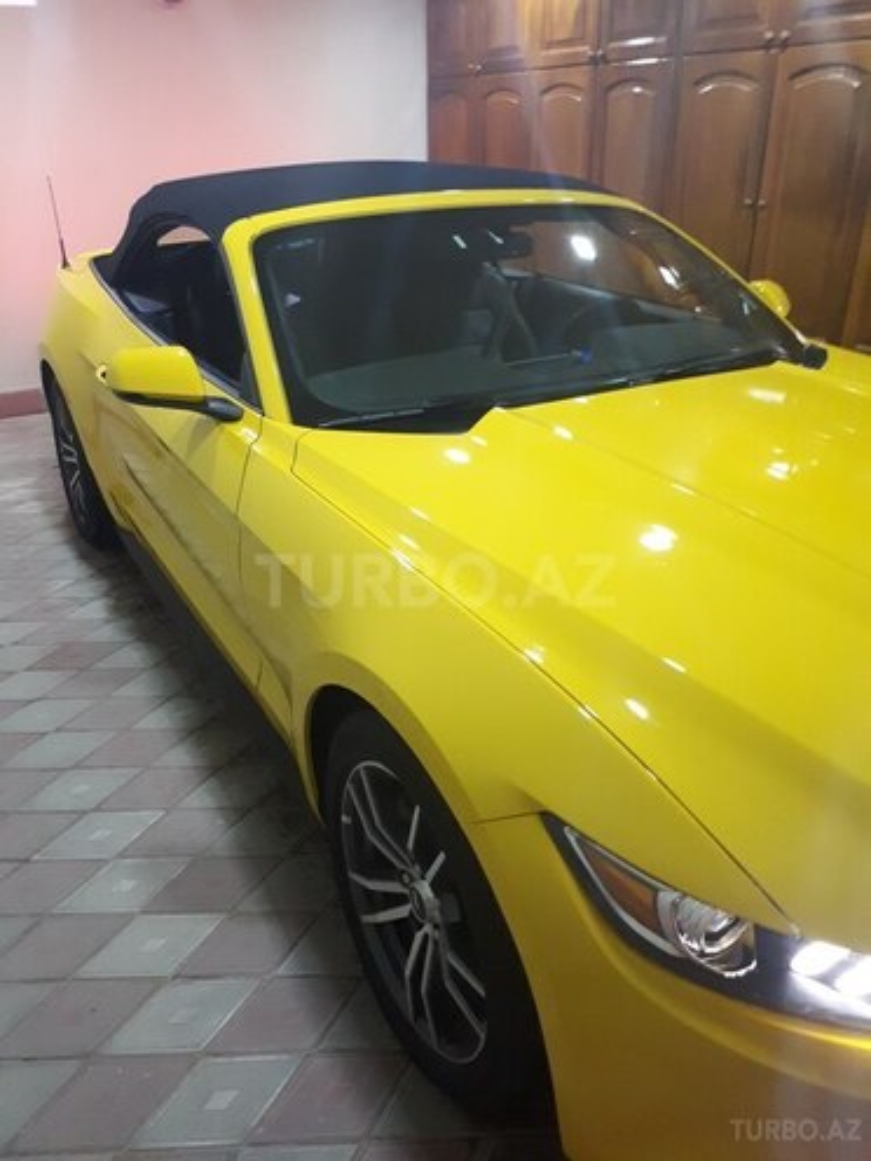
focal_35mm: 27
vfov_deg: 65.3
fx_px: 906
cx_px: 436
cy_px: 580
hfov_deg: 51.4
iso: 500
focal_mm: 3.6
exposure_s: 1/17
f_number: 1.9
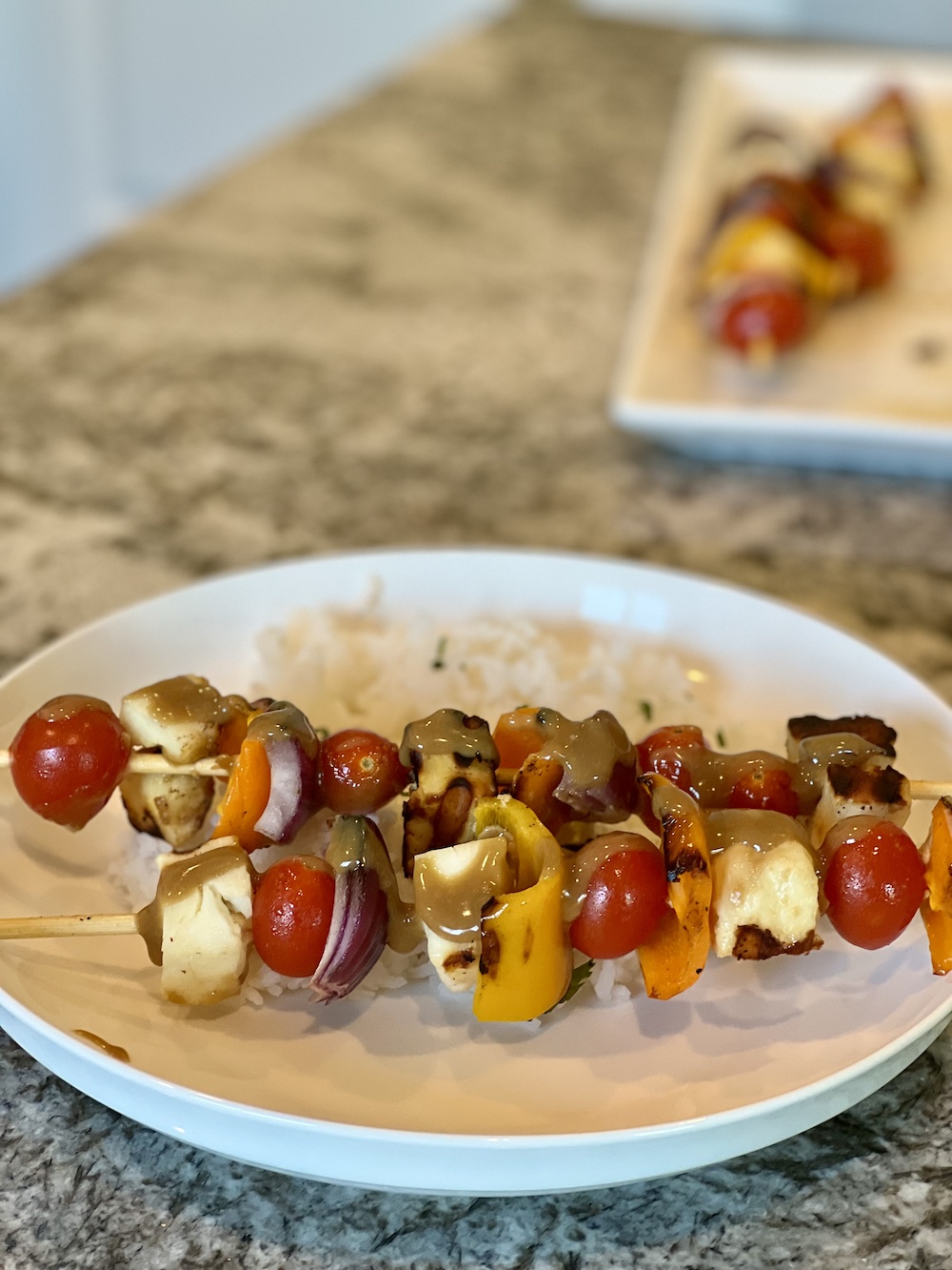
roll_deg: -1.1
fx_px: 2823
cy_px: 635
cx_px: 476
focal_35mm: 77
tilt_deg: -27.7
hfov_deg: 19.1
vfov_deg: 25.3
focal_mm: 9
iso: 160
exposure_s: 1/40
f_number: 2.8
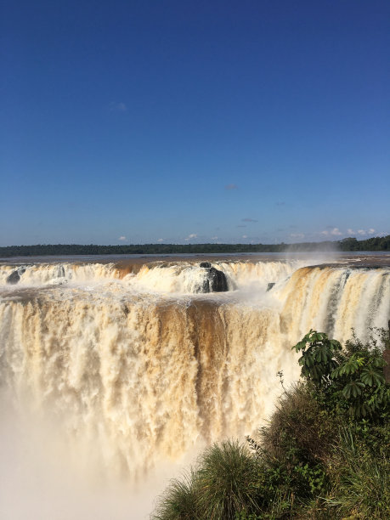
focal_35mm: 29
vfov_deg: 61.7
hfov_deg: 48.2
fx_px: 436
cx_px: 195
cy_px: 260
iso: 25
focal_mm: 4.15
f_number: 2.2
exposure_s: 1/3344
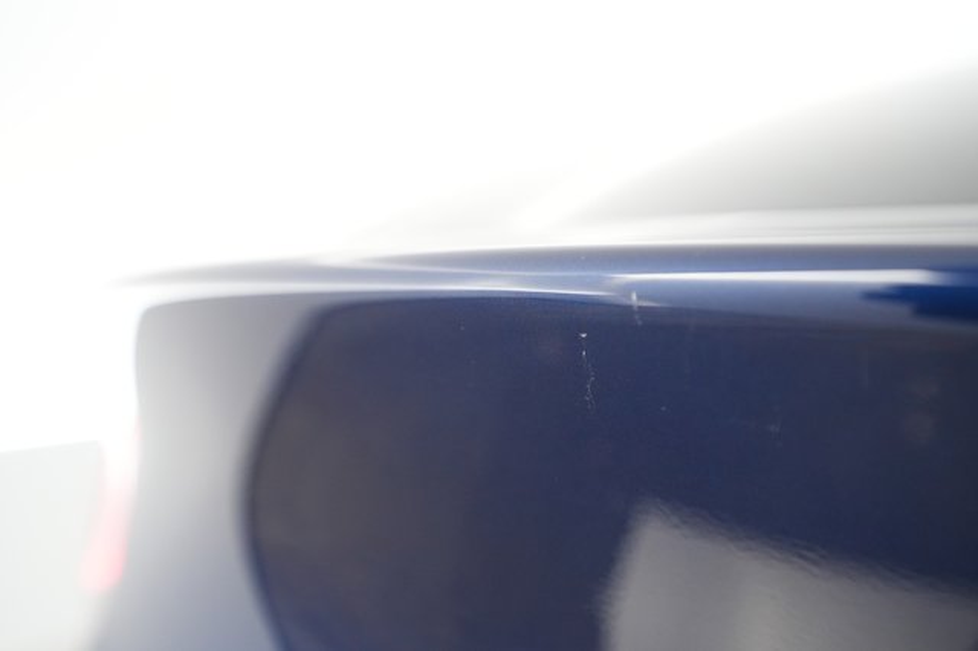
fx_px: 760
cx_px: 489
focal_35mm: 28
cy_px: 326
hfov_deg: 65.5
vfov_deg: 46.4
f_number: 4.5
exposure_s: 1/100
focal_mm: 28
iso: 5000
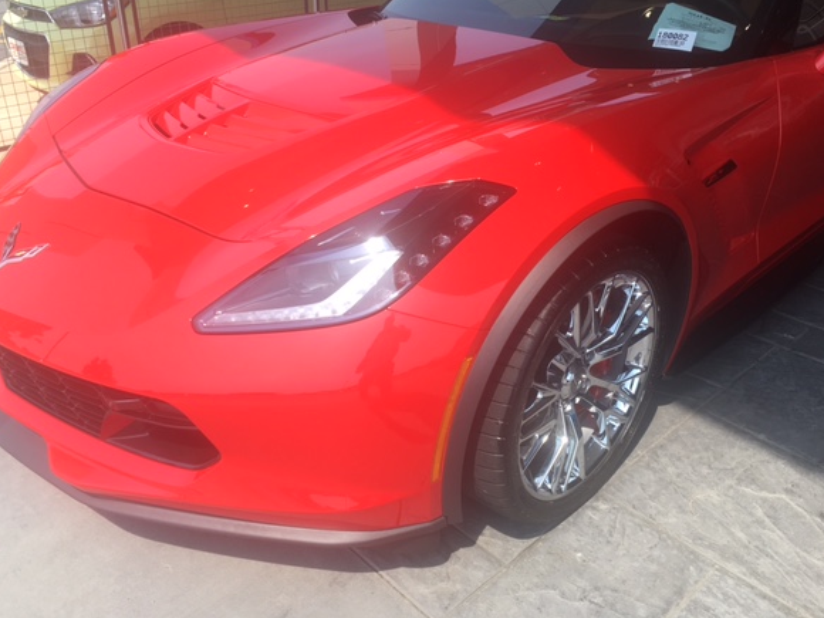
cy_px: 278
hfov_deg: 56.8
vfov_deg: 44.1
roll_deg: -0.9
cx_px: 408
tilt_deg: -27.4
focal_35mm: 32
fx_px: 762
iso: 25
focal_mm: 4.15
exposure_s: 1/596
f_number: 2.2
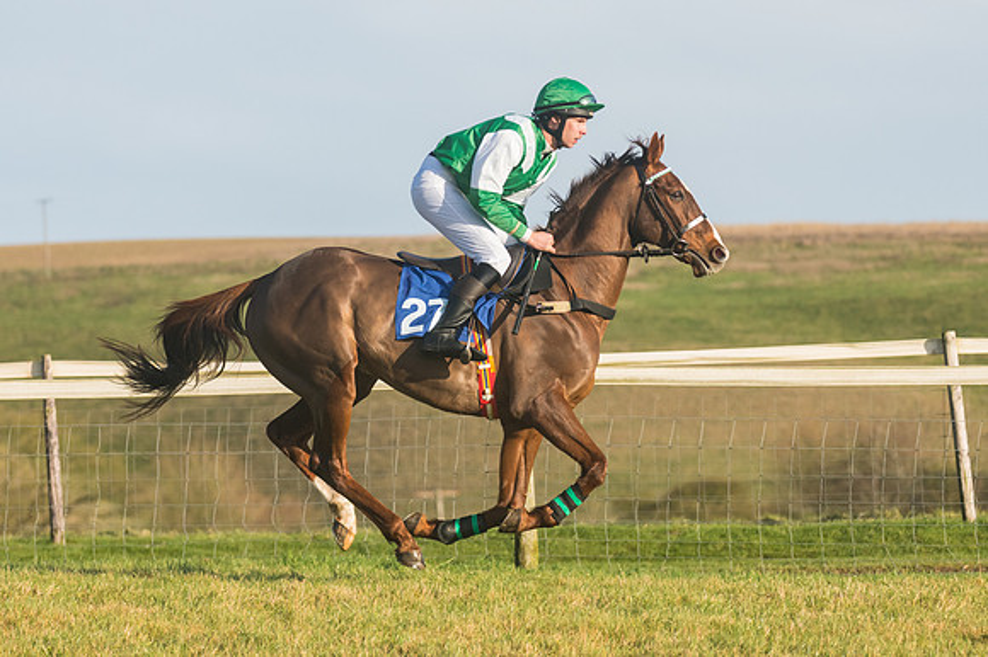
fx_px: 6583
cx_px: 494
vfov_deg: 5.7
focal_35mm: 240
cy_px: 328
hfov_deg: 8.6
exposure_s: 1/5000
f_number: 5
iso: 400
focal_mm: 160
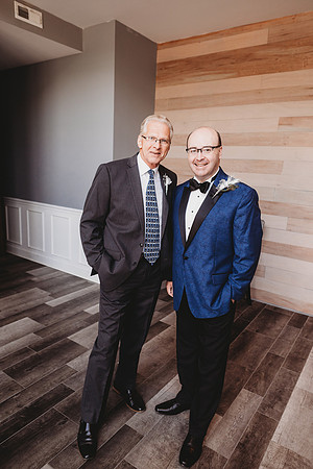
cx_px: 156
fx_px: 313
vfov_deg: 73.7
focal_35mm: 24
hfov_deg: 53.1
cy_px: 234
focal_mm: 24
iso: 500
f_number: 2.8
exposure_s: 1/250
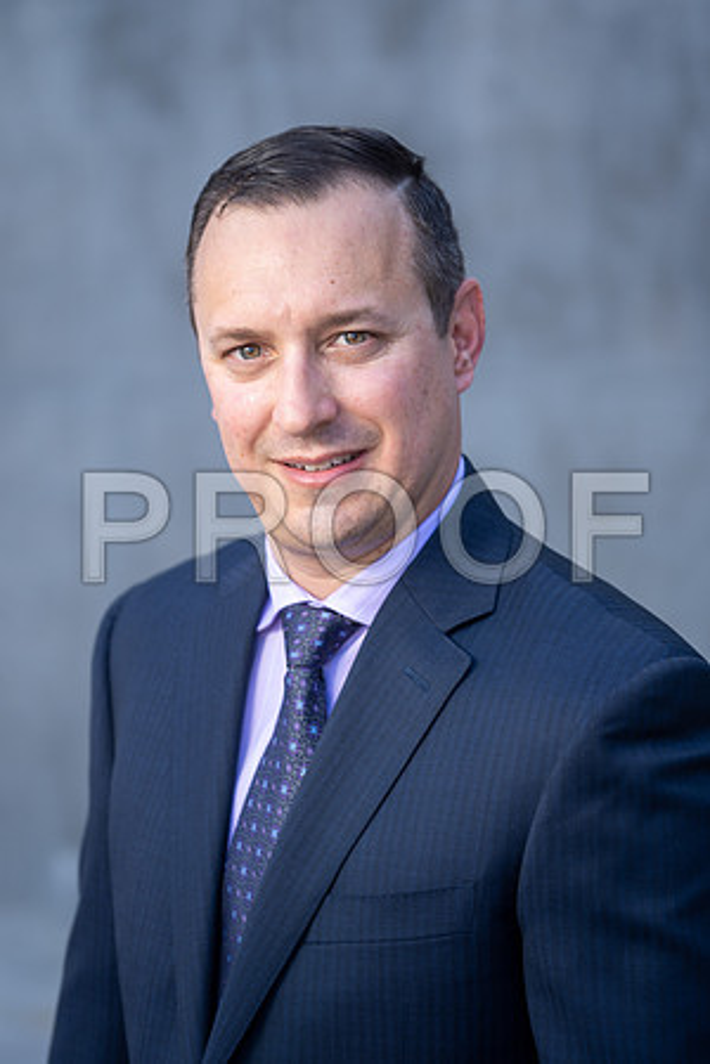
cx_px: 355
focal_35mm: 128
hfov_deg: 10.7
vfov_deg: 16.0
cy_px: 532
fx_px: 3786
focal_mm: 128
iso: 125
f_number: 4
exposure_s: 1/125
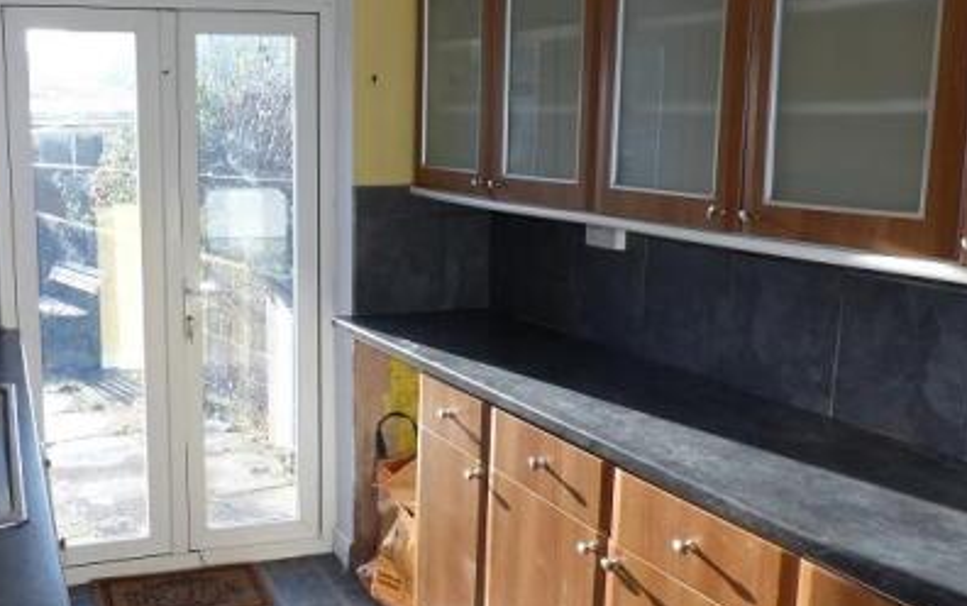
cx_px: 282
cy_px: 292
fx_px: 1028
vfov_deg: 32.8
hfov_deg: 49.0
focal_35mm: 39
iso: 100
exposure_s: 1/100
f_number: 3.5
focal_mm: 4.5
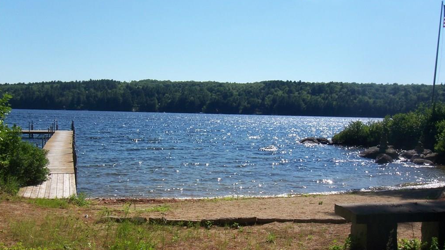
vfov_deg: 27.6
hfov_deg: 47.4
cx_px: 223
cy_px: 149
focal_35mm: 43
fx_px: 507
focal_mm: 6.4
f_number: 7.1
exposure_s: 1/250
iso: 64
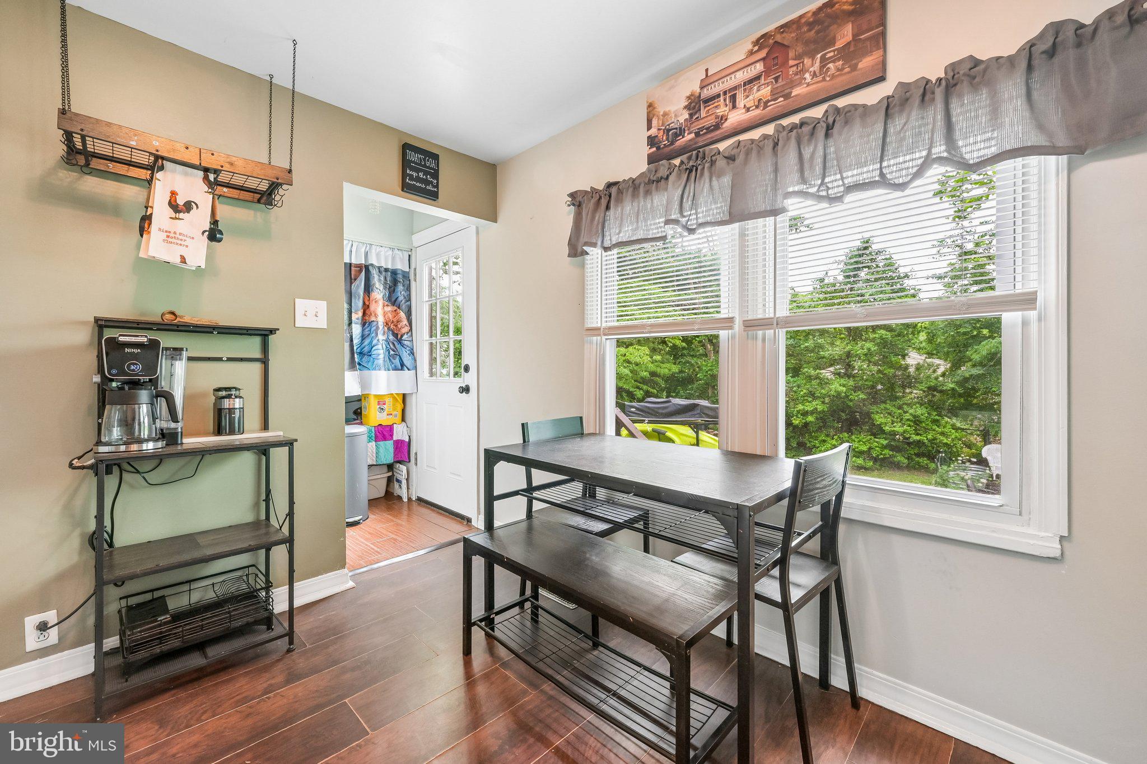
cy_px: 382
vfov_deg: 81.2
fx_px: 446
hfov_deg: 104.3
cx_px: 574
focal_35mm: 14
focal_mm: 14
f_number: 11
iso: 400
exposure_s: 1/10
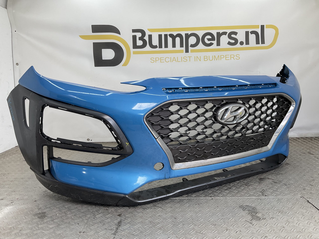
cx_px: 160
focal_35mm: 29
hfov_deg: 61.7
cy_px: 120
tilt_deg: -8.9
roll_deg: +0.7
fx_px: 267
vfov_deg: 48.2
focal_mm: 3
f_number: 1.8
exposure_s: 1/135
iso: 16
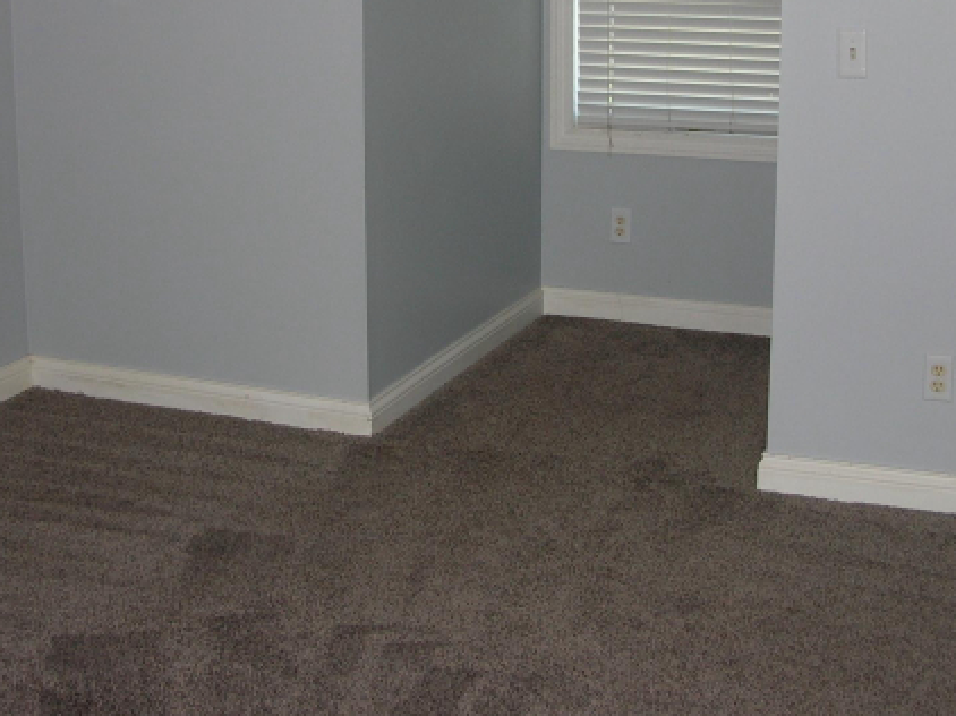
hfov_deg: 33.8
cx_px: 494
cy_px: 188
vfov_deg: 25.4
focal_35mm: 57
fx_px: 1573
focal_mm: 6
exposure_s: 1/60.1
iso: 50
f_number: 2.7
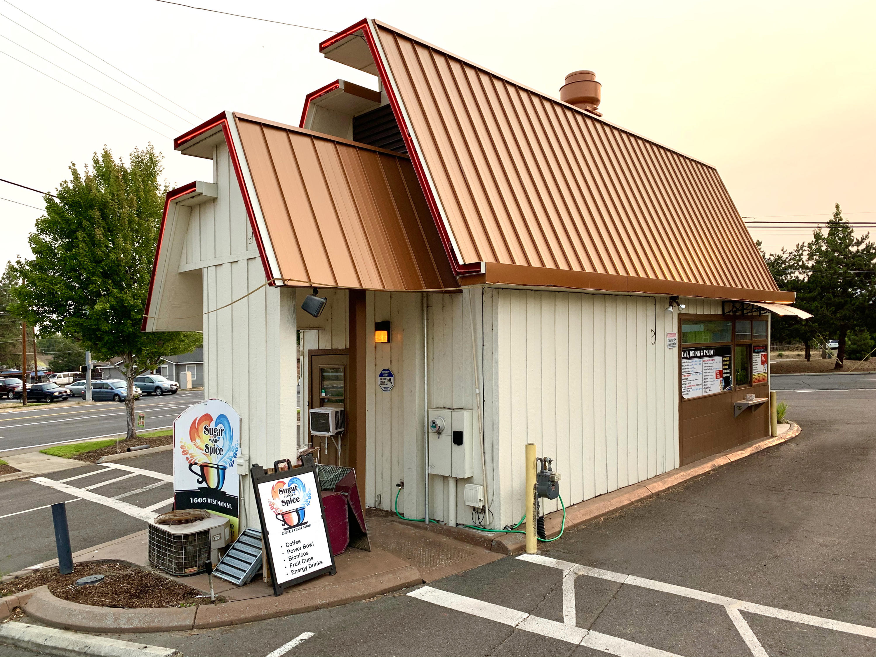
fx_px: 658
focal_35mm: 26
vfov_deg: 53.1
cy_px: 328
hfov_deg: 67.3
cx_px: 438
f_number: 1.8
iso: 25
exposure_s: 1/887
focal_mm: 4.25
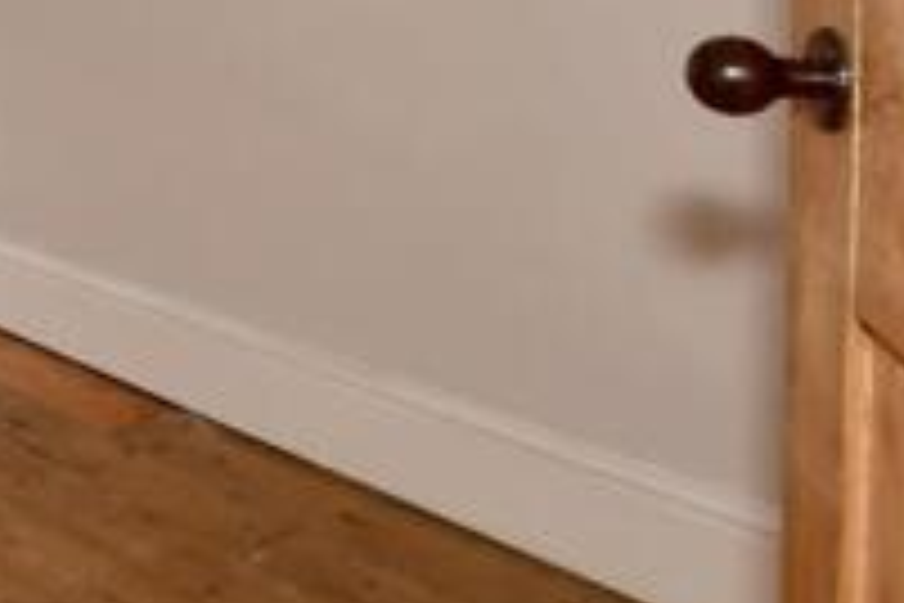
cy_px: -178
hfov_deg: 31.1
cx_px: -279
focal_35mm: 49
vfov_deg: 24.2
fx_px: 1230
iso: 160
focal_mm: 10
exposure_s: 1.3
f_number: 7.1
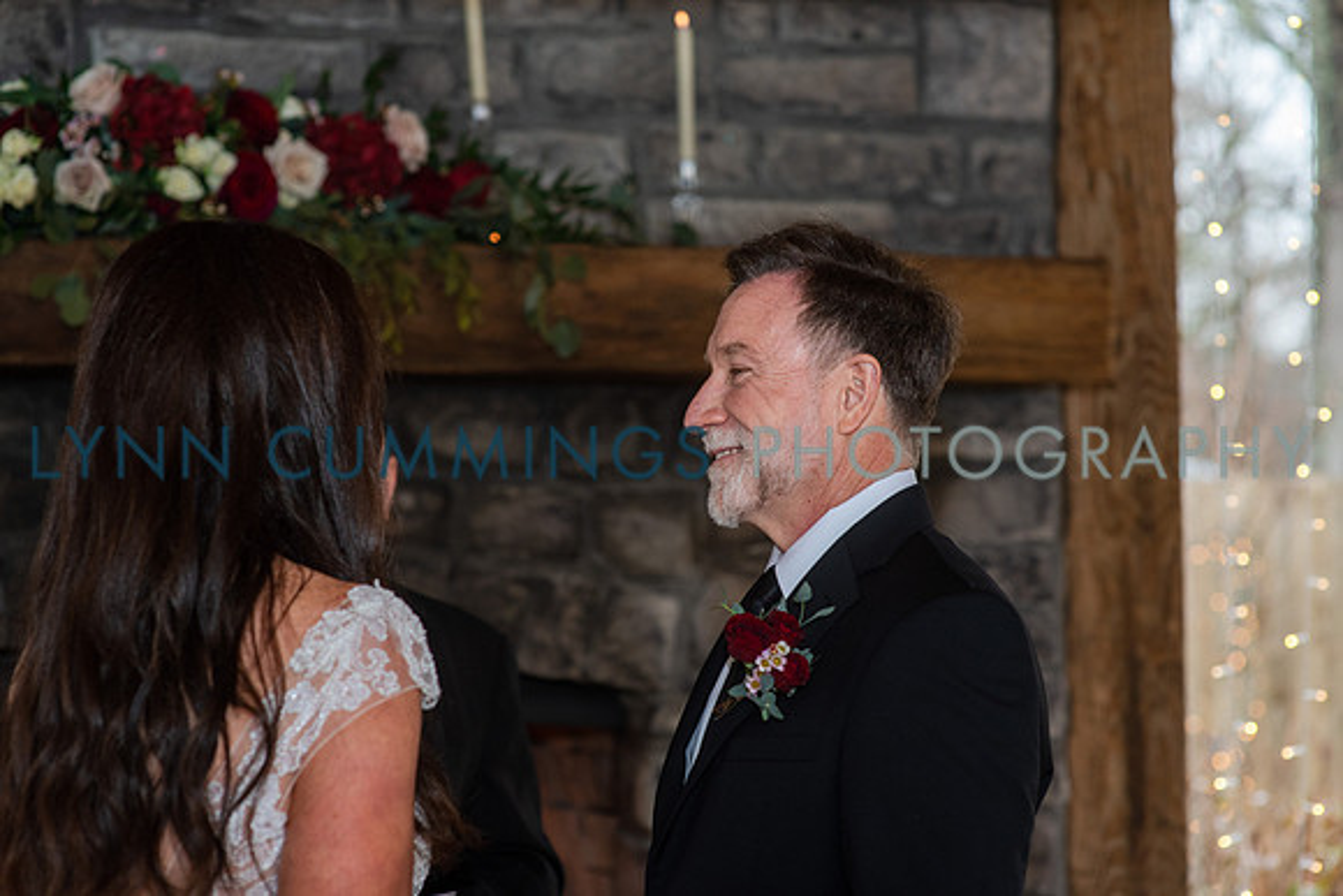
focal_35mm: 85
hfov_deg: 23.9
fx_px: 3172
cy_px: 448
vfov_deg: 16.1
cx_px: 672
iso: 640
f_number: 3.2
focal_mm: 85
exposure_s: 1/160
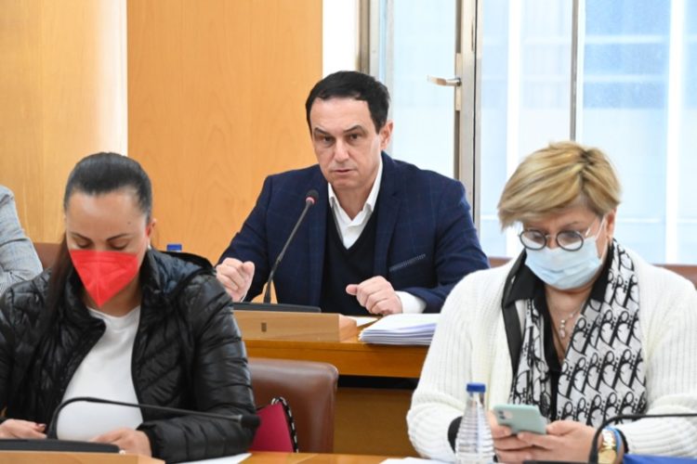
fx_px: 3485
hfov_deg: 11.4
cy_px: 232
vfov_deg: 7.6
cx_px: 348
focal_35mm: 180
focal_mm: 180
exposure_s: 1/160
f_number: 11
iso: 12800
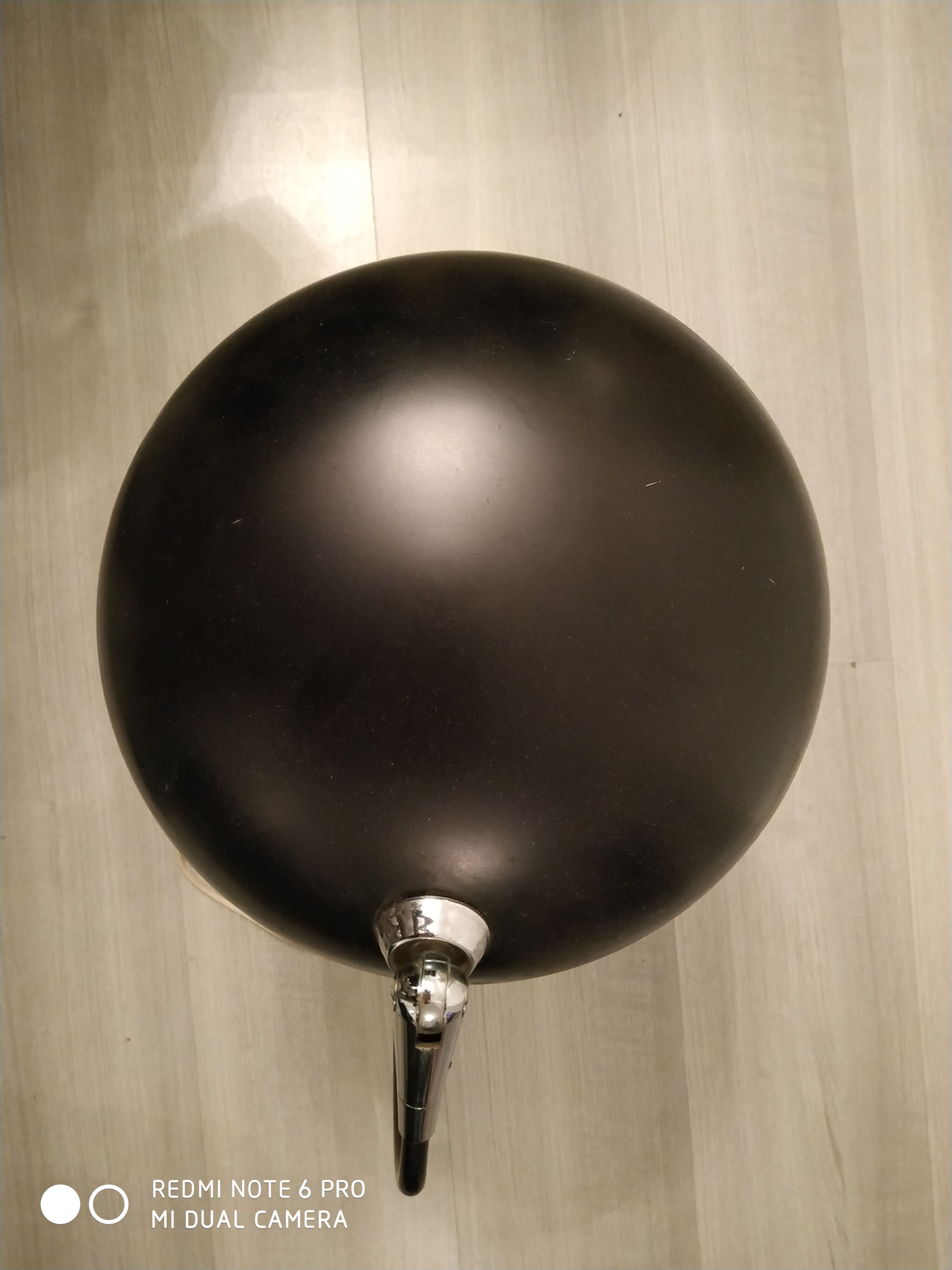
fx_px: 880
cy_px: 635
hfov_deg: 56.8
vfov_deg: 71.6
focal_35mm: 24
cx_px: 476
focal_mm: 3.94
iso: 1000
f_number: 1.9
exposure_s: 1/20
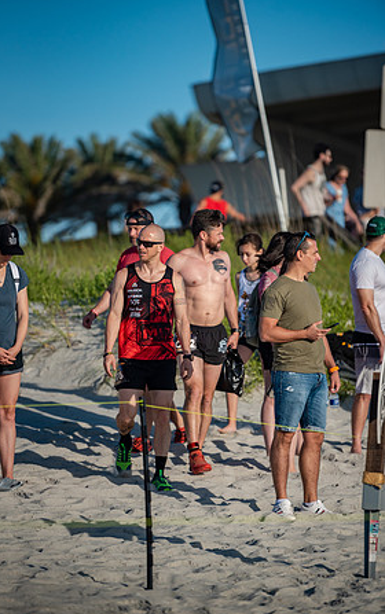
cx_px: 180
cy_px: 306
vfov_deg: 10.2
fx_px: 3436
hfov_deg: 6.4
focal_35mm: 205
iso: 360
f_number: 2.8
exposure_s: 1/4000
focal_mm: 200
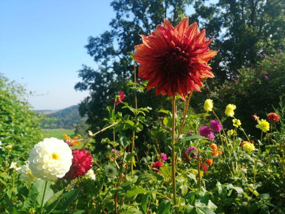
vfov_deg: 51.4
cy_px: 107
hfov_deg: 65.3
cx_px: 142
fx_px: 222
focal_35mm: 27
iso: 50
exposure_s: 1/893
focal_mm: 3.95
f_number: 1.8
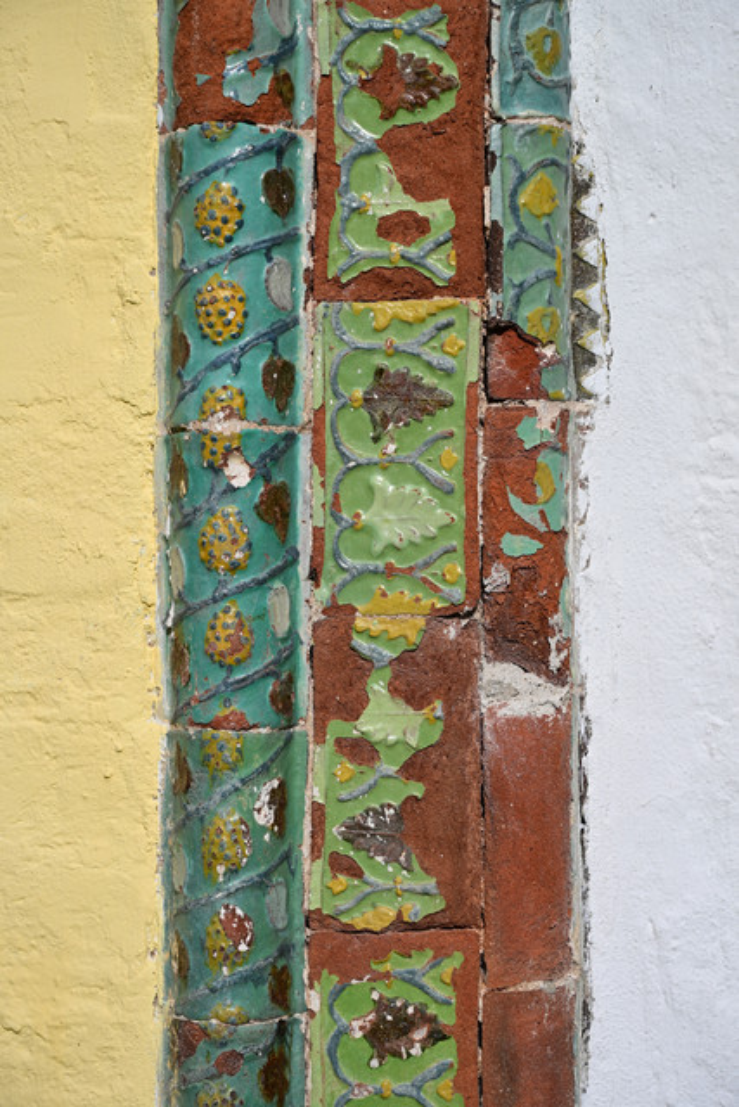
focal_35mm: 70
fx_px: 2154
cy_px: 554
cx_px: 370
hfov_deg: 19.5
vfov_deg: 28.8
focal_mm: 70
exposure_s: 1/1500
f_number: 5.6
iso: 100
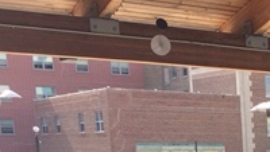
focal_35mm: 101
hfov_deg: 18.3
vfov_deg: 11.1
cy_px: 282
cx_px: 428
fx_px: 724
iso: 32
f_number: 2.2
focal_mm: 4.15
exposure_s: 1/618
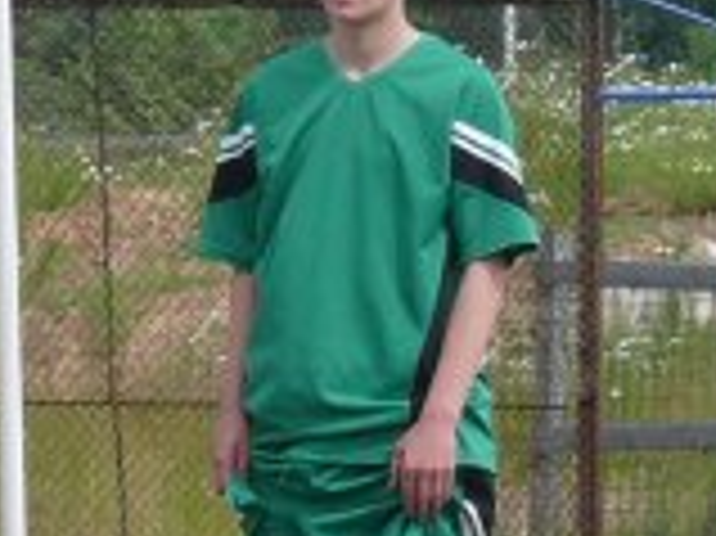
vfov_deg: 1.3
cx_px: 383
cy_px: 284
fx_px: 23996
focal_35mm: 1161
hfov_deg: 1.7
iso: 100
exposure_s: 1/400
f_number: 5.6
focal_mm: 39
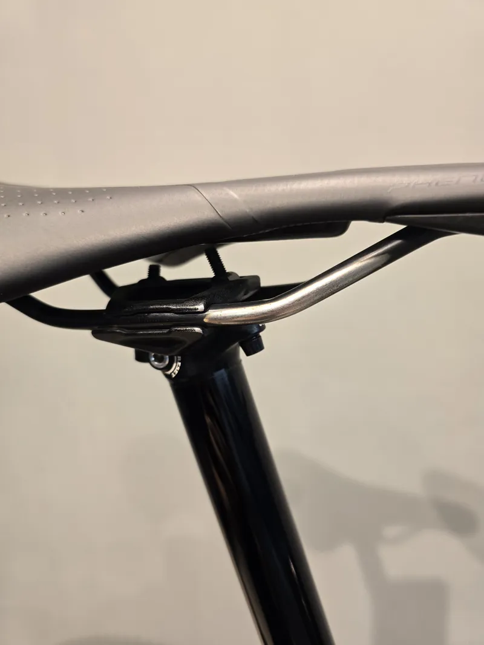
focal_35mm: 23
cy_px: 322
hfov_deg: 58.9
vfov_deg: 73.9
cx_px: 242
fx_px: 429
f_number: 1.7
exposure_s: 1/50
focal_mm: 6.3
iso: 100
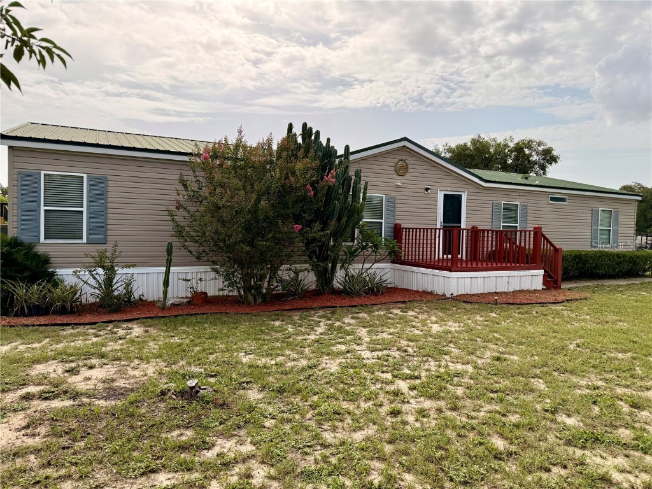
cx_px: 326
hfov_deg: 71.6
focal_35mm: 24
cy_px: 244
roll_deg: -0.1
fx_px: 452
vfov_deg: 56.8
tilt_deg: -1.0
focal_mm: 6.76
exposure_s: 1/10309
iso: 100
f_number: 1.78
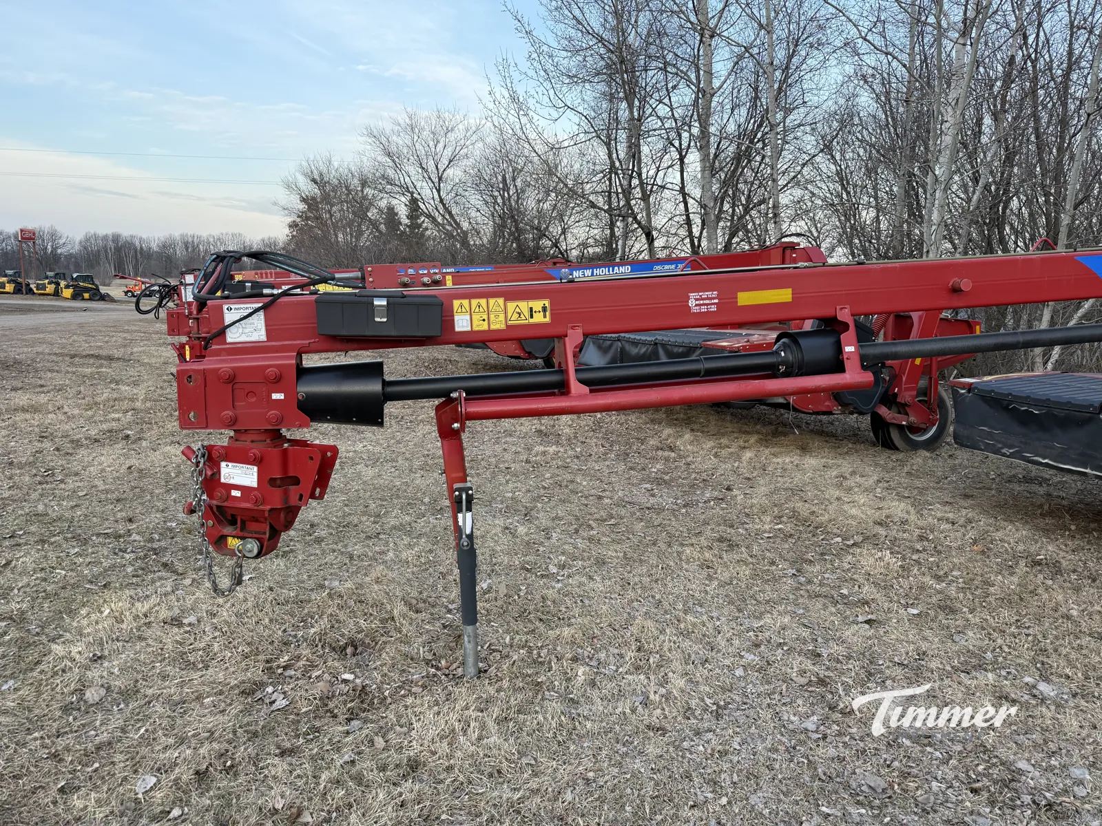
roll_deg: -2.5
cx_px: 551
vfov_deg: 56.8
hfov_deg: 71.6
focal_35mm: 24
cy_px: 413
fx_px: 764
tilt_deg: -9.4
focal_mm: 6.76
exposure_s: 1/435
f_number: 1.78
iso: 100
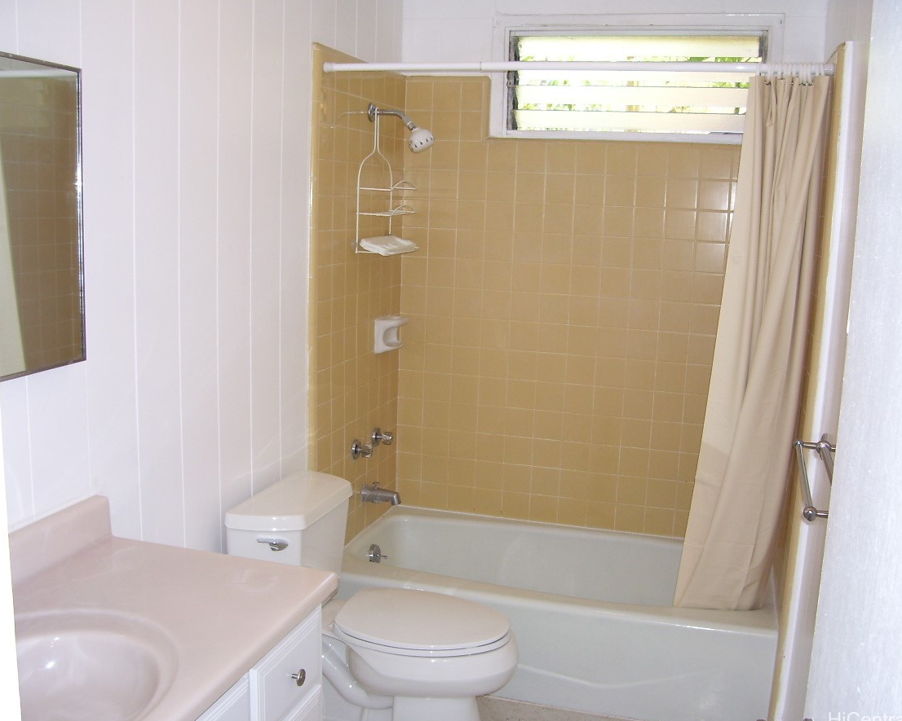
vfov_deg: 41.2
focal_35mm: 36
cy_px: 361
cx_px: 459
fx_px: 961
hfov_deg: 50.3
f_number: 2.7
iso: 80
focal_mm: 5.6
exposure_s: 1/60
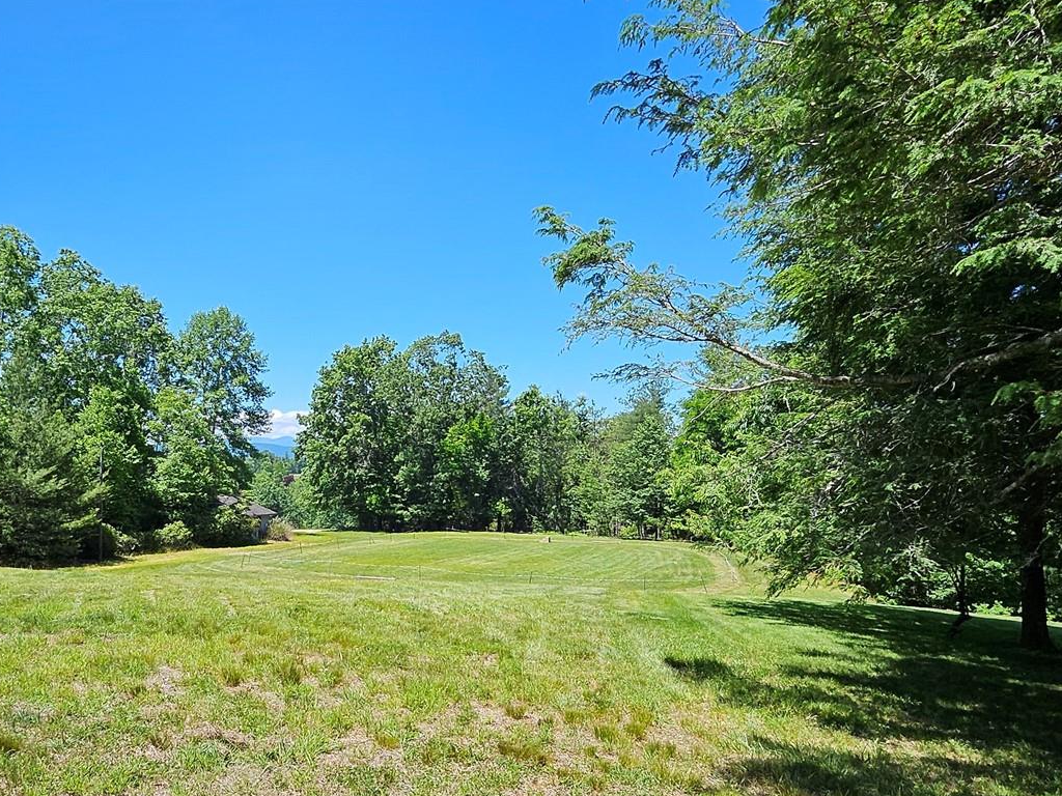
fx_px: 798
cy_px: 456
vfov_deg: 52.9
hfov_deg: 66.7
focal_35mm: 26
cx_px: 432
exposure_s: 1/942
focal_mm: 1.74
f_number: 2.2
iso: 32
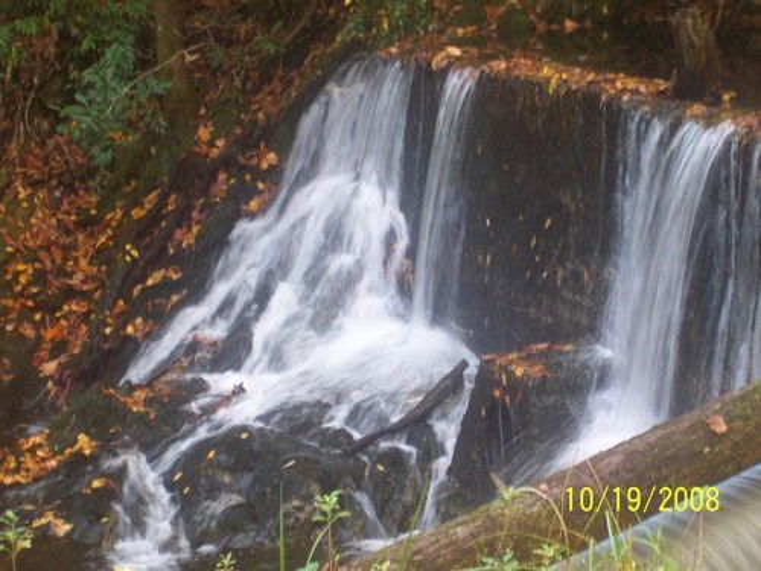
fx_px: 2440
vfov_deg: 13.3
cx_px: 380
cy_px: 286
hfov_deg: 17.7
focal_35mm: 111
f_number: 4.8
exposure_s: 1/15
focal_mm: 16.8
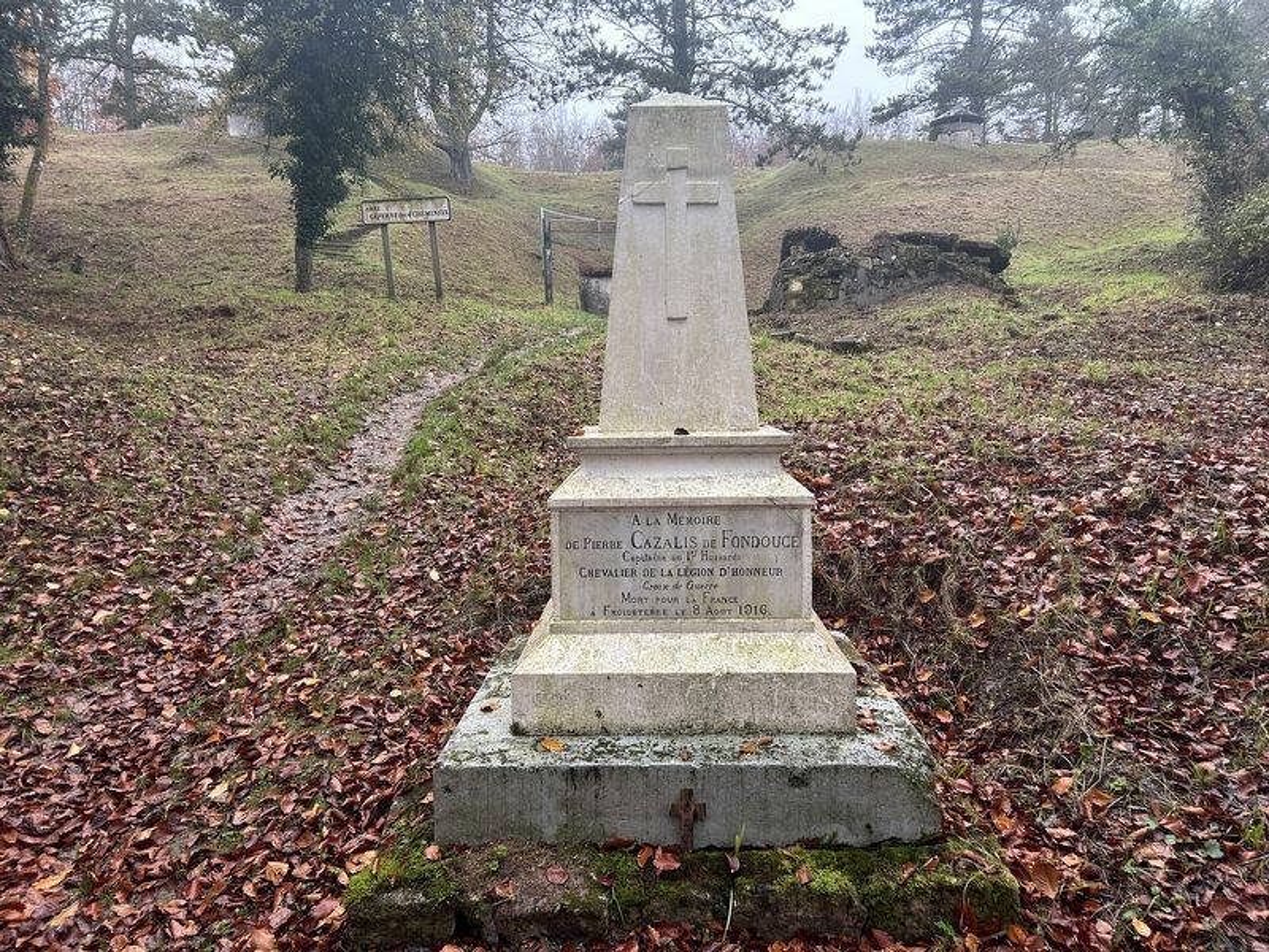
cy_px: 476
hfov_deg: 67.3
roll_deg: +0.6
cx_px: 634
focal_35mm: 26
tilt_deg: -0.9
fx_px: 953
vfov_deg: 53.1
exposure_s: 1/121
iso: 80
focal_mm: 5.7
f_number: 1.5
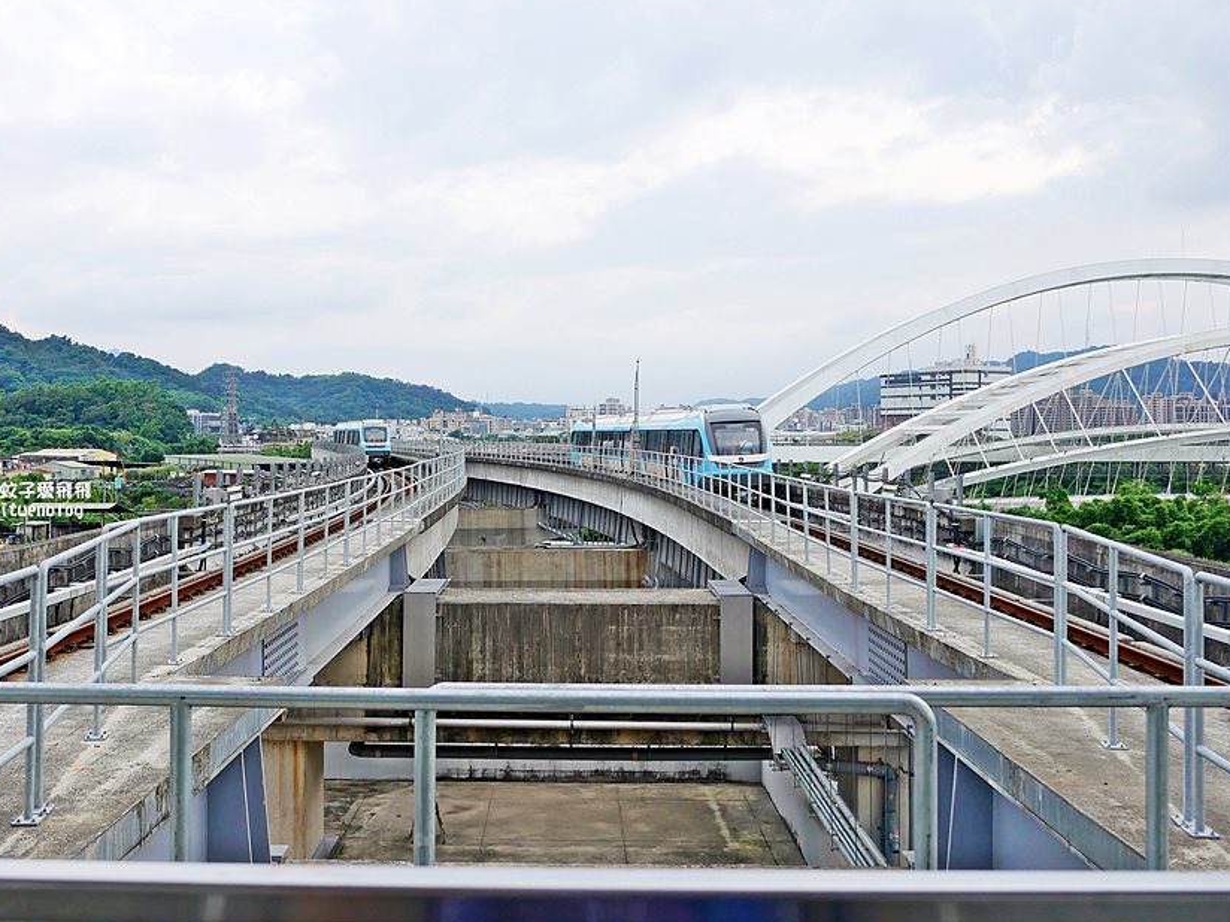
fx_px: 1208
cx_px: 540
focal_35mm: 34
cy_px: 402
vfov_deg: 41.7
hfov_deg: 53.8
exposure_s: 1/1000
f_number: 4
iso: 200
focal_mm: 14
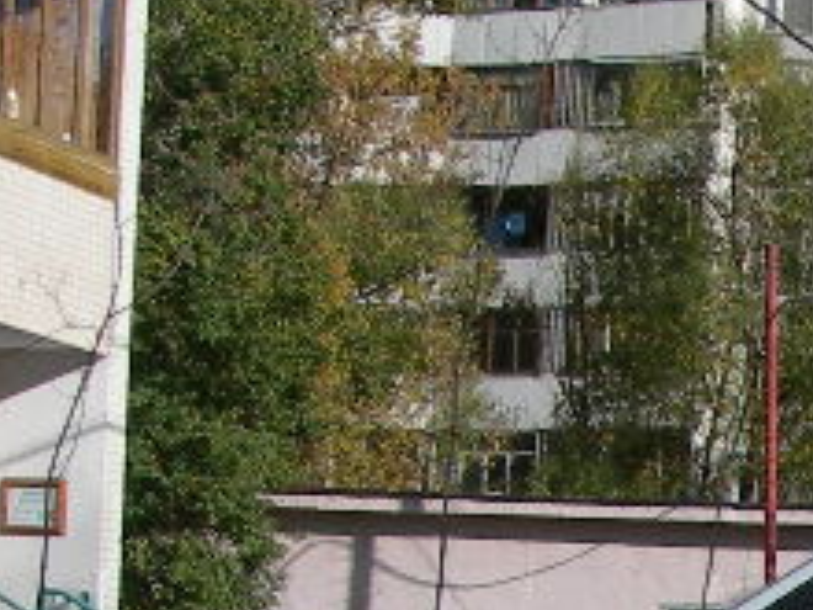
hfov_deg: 10.6
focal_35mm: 177
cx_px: 1382
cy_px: 1102
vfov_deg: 8.1
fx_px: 4157
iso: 50
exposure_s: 1/534
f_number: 4.8
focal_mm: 7.8
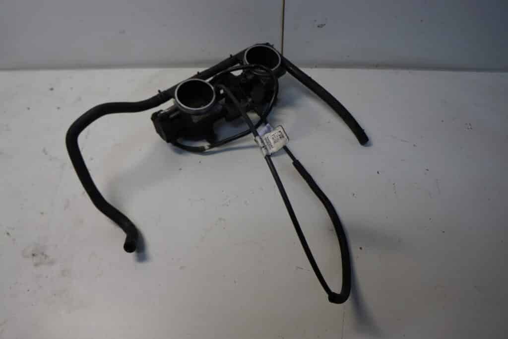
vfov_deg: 47.9
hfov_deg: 67.4
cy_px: 170
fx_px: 381
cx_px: 254
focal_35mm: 27
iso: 320
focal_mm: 18
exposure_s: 1/60
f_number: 4.5
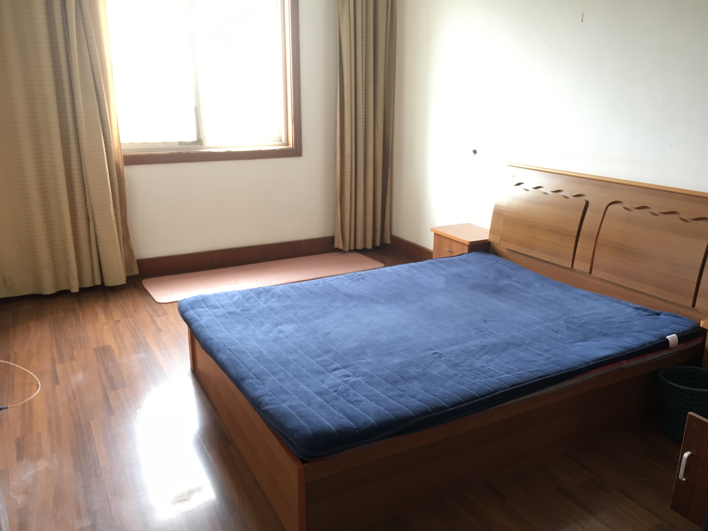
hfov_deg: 61.7
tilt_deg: -15.6
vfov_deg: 48.2
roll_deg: +0.7
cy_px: 266
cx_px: 354
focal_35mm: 29
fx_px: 593
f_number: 2.2
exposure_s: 1/33
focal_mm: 4.15
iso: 100
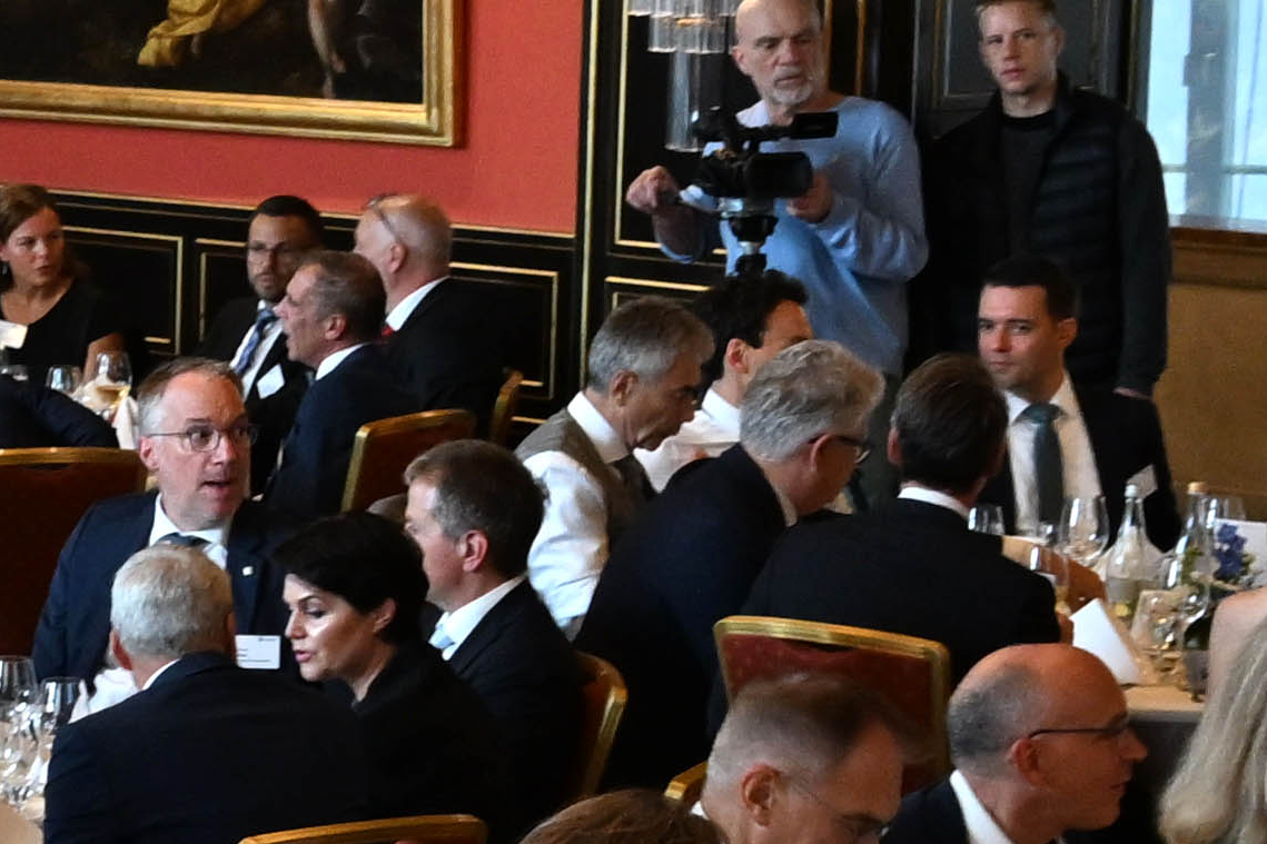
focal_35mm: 174
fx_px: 6123
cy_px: 801
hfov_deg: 10.7
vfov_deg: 7.9
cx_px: -1318
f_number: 5.6
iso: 1250
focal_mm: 24
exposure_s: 1/40
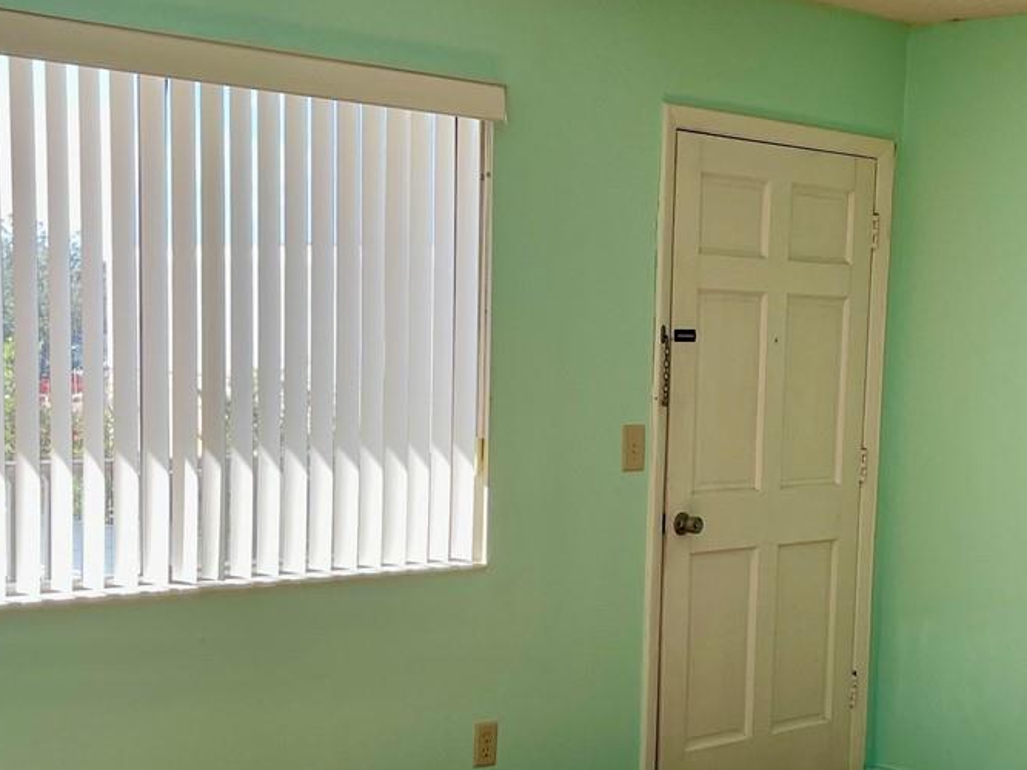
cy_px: 576
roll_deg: -2.5
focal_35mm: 60
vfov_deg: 24.2
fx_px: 1780
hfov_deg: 31.9
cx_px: 694
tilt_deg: -7.8
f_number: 1.6
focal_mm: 5.1
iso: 32
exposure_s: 1/286
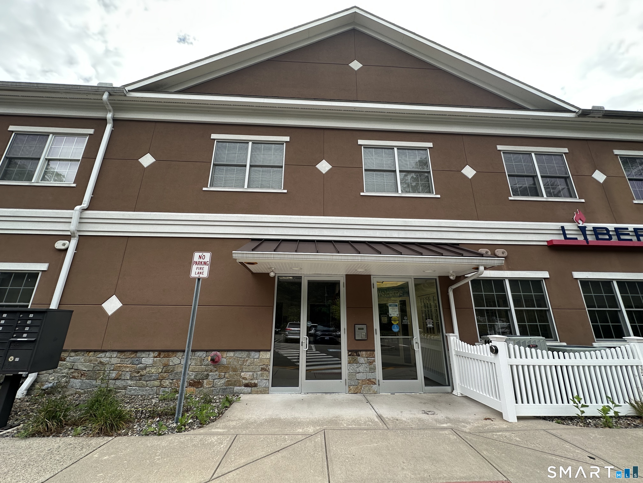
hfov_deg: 102.1
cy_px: 242
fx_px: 260
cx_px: 322
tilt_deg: +18.6
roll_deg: -1.0
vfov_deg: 85.7
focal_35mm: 14
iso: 40
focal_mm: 2.22
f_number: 2.2
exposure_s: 1/322
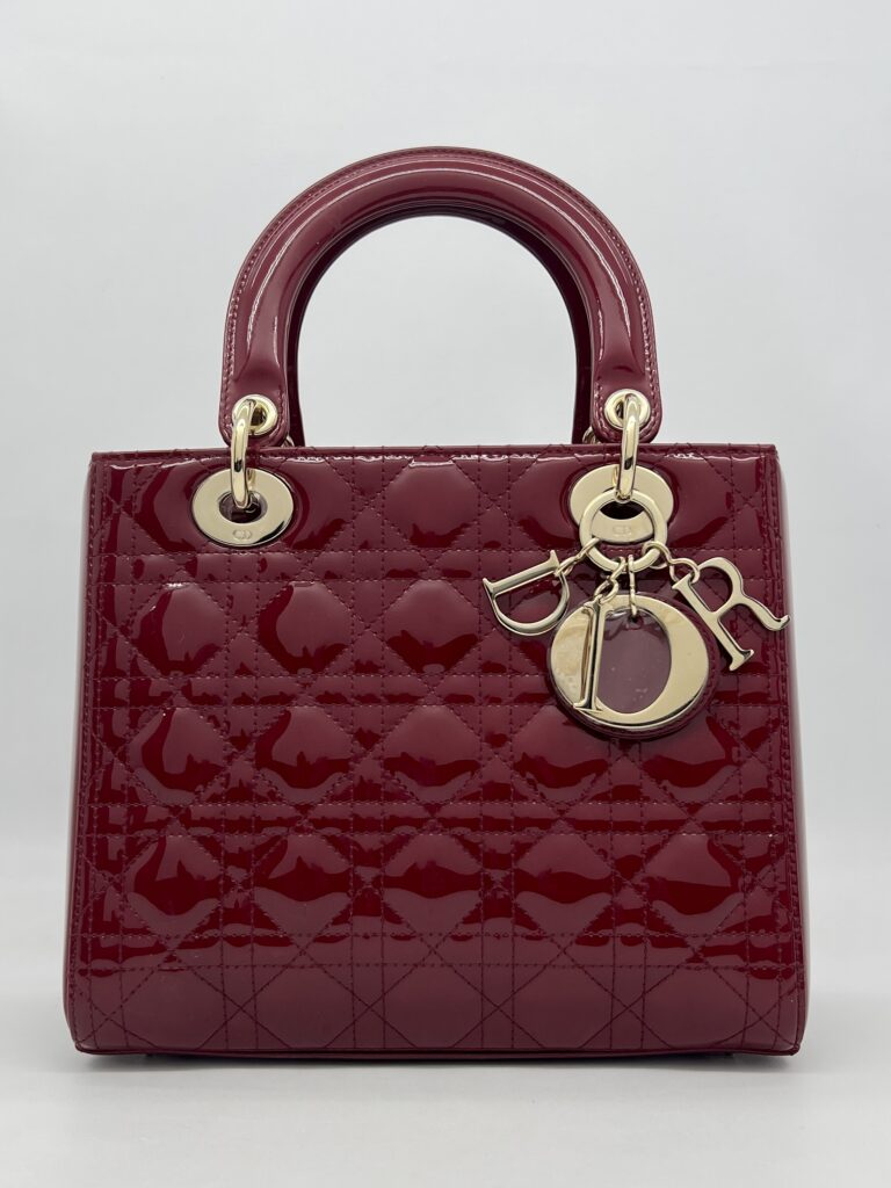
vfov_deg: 67.3
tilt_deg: +0.2
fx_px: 892
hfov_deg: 53.1
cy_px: 594
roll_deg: -0.4
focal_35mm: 26
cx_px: 446
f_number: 1.5
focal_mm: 5.7
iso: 40
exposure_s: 1/209
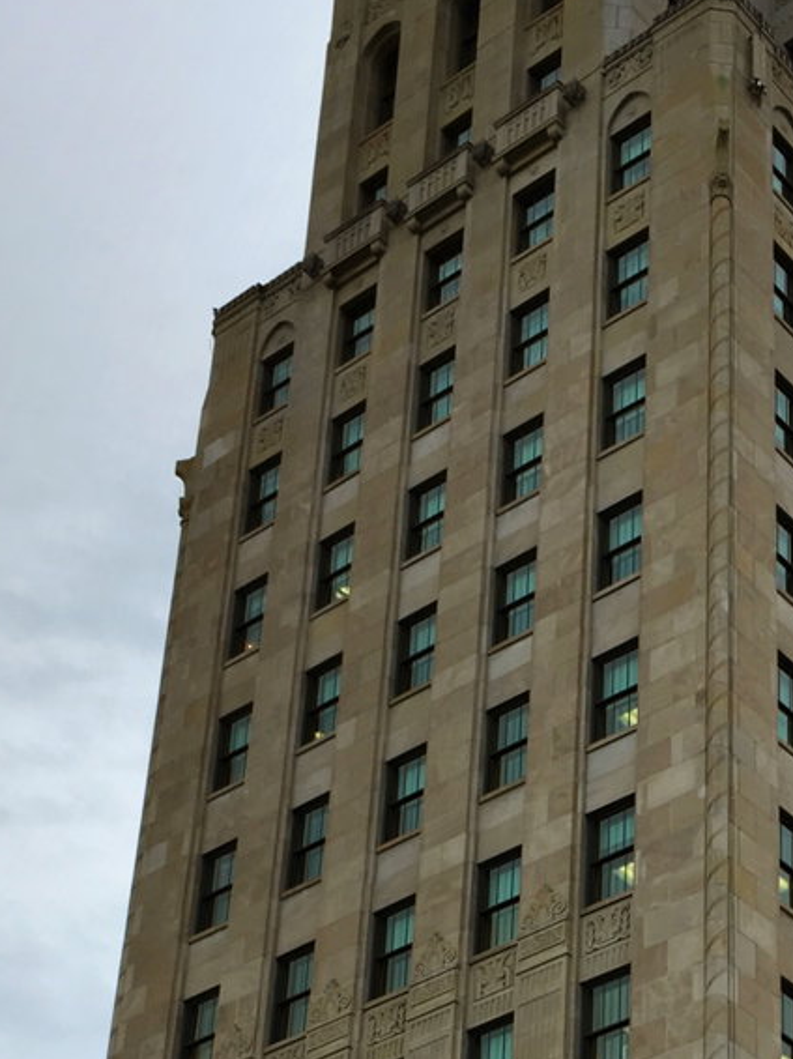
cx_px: 683
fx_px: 2507
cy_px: 1082
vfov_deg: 22.8
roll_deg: -0.1
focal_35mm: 82
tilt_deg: +30.3
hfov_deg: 17.8
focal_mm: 4.15
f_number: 2.2
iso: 25
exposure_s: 1/1479
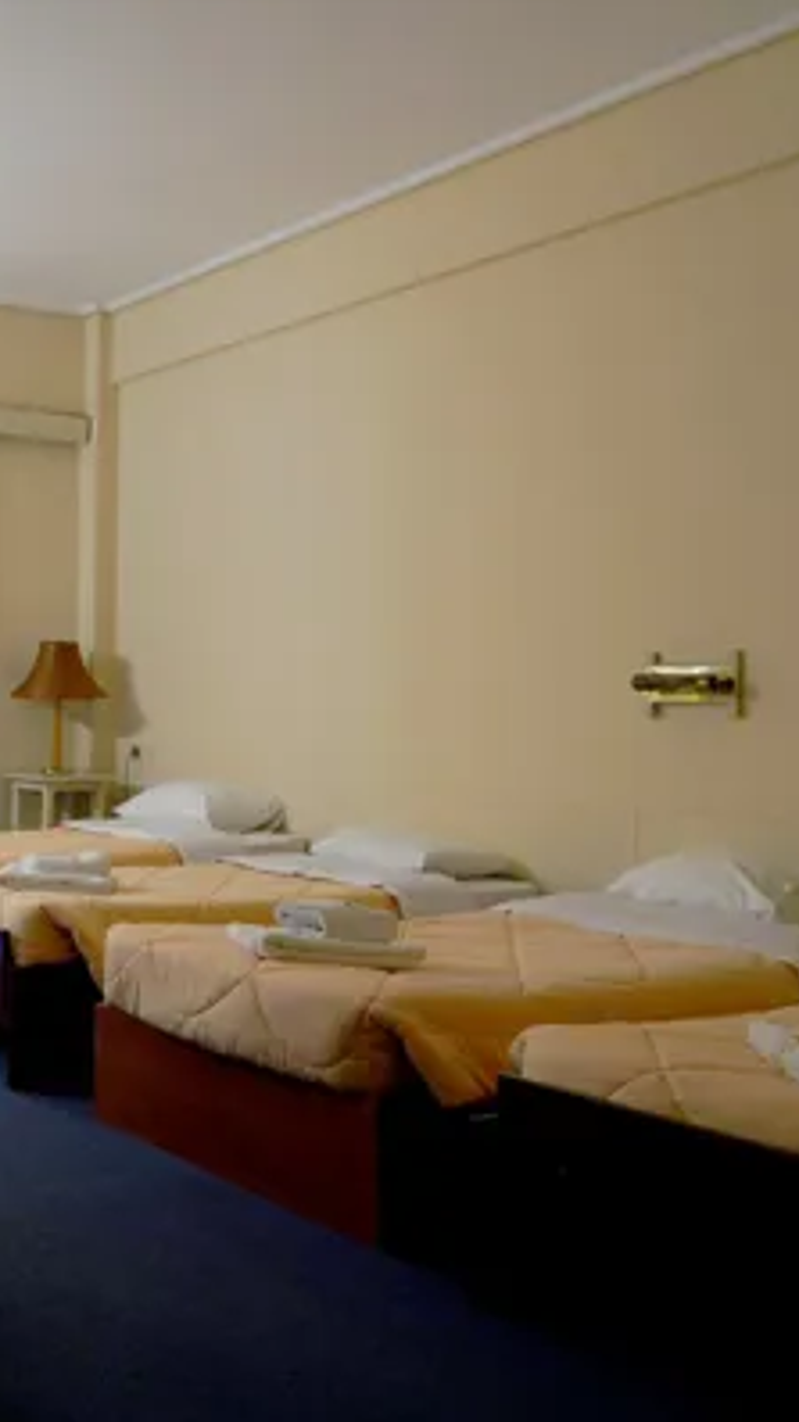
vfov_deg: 52.8
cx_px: 97
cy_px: 709
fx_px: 1433
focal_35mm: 38
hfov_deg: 30.0
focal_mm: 24
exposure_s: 1/4
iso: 500
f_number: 5.6
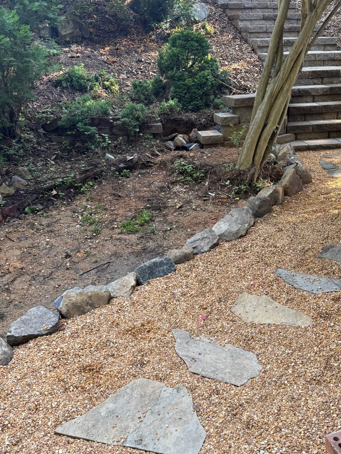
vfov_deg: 50.1
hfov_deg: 38.3
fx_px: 486
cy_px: 214
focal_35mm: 37
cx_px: 220
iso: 64
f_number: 1.78
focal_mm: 6.76
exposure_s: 1/121
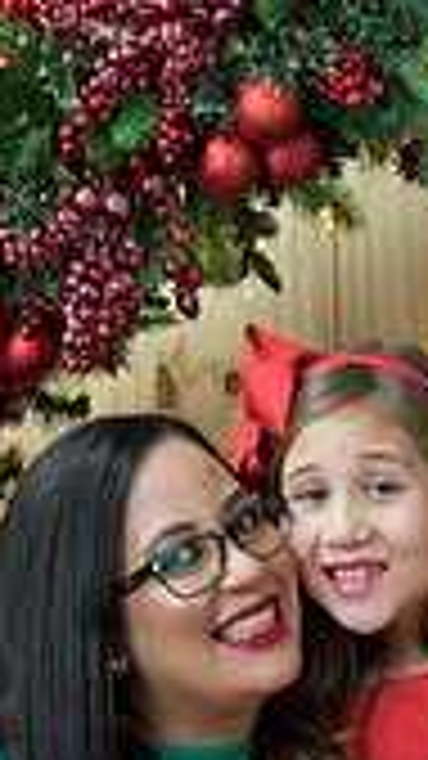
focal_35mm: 224
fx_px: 4522
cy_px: 834
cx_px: 362
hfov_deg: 5.4
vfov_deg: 9.5
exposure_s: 1/80
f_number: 4.5
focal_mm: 48
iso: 1000
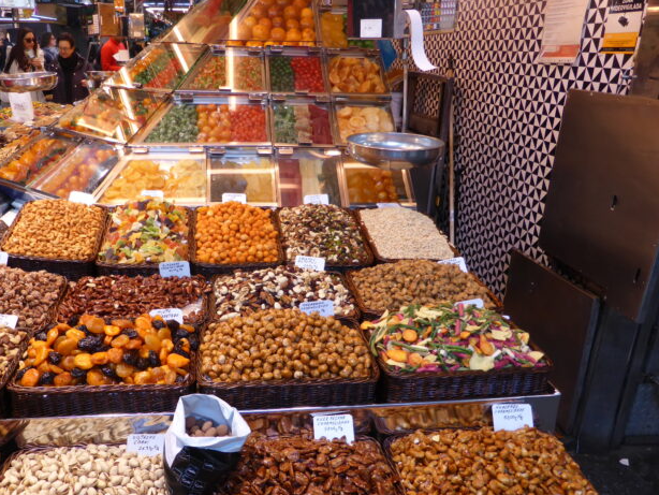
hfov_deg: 59.5
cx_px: 264
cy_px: 264
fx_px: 571
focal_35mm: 30
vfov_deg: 46.8
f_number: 3.3
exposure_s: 1/60
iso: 125
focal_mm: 4.3
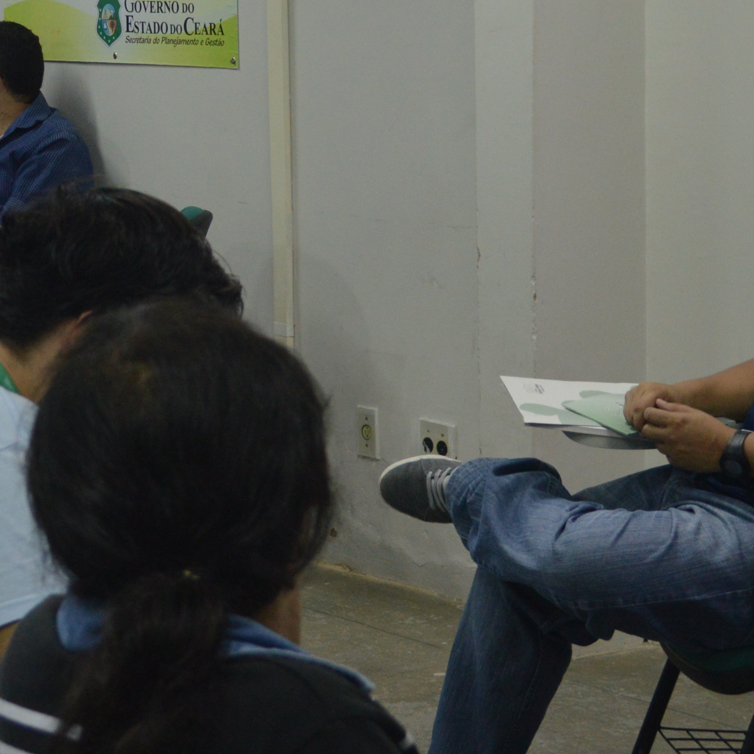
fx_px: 2809
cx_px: 92
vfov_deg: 15.2
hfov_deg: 15.1
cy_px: 115
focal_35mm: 114
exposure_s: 1/60
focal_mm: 26
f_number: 4.2
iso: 500
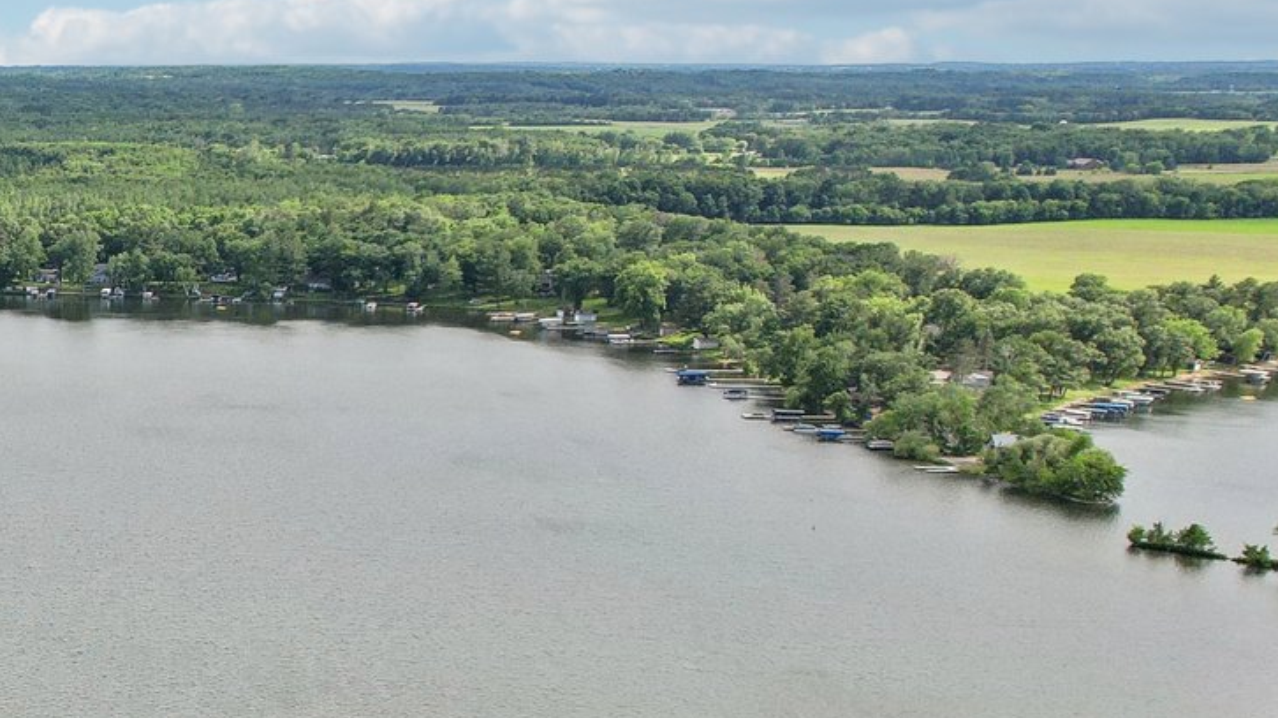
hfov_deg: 26.8
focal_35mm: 65
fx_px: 2202
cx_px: -424
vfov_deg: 18.3
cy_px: 619
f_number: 2.8
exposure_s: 1/1600
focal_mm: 8.4
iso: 110
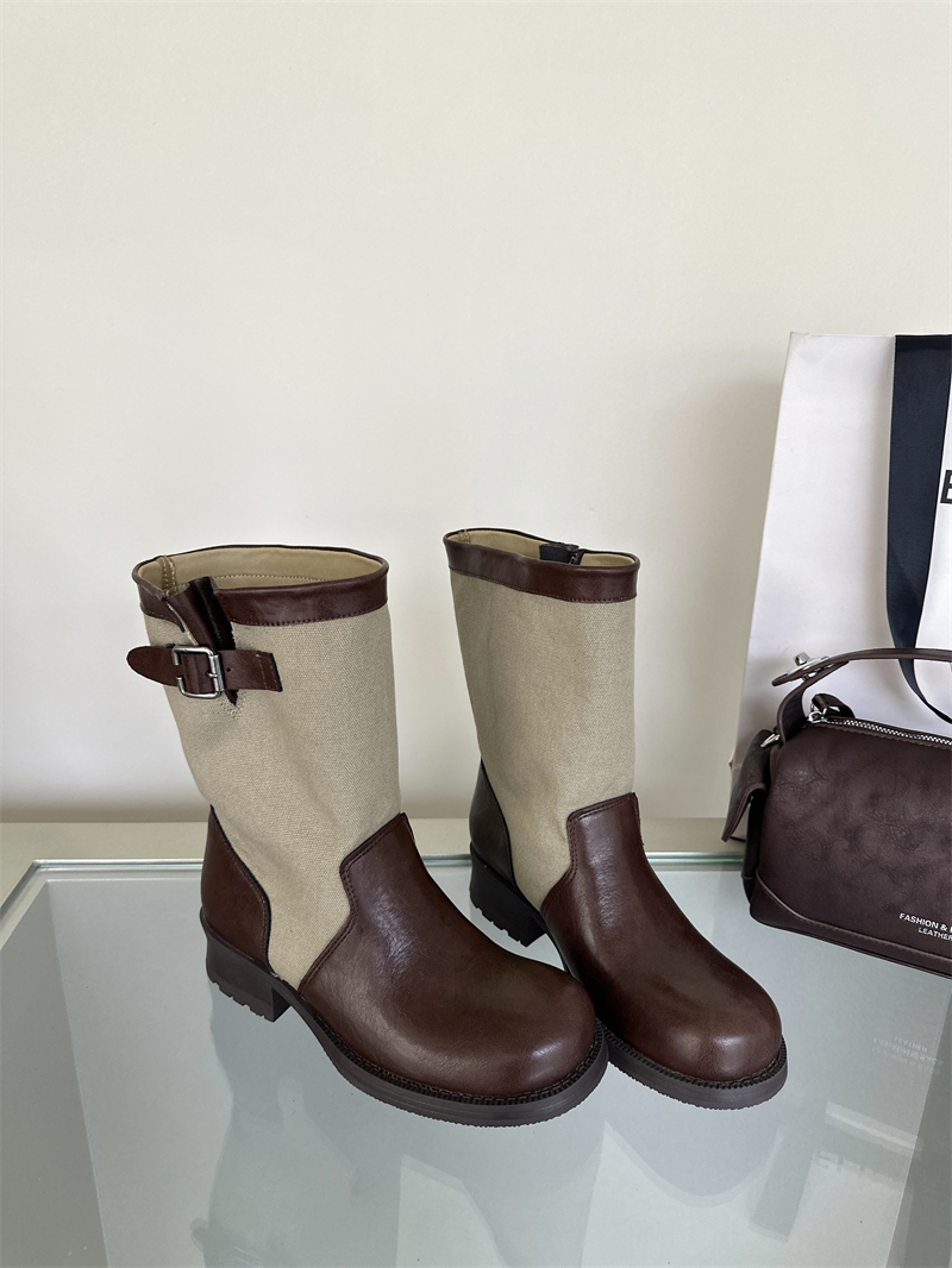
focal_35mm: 24
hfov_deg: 56.8
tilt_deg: -19.0
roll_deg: -1.7
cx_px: 476
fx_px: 880
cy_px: 634
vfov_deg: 71.6
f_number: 1.78
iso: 160
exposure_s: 1/121
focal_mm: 6.86
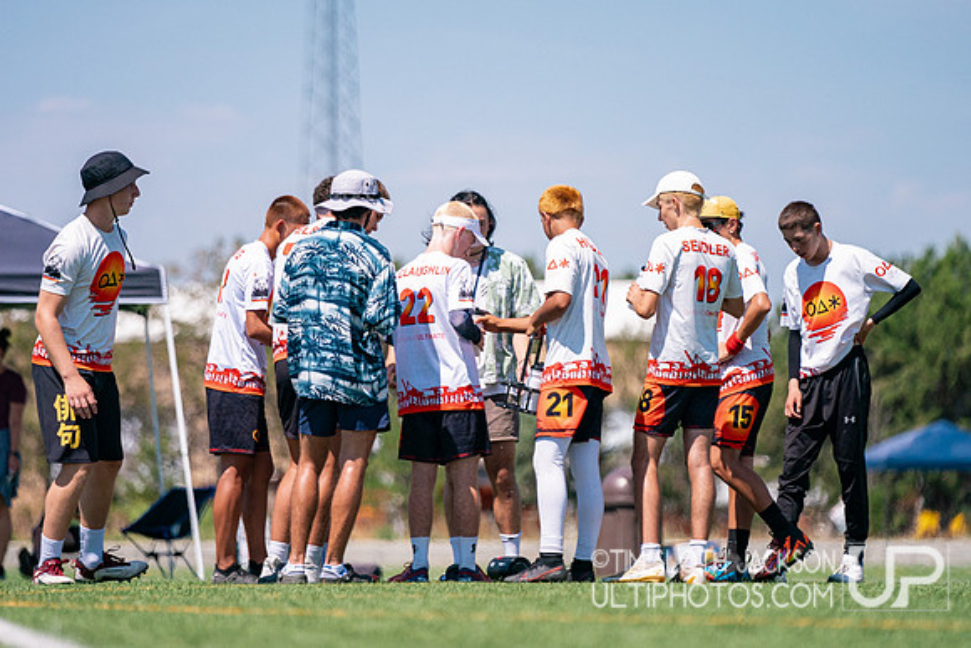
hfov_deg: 8.5
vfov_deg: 5.7
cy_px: 299
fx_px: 6530
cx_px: 475
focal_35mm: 242
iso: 640
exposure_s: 1/16000
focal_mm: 200
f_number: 2.8
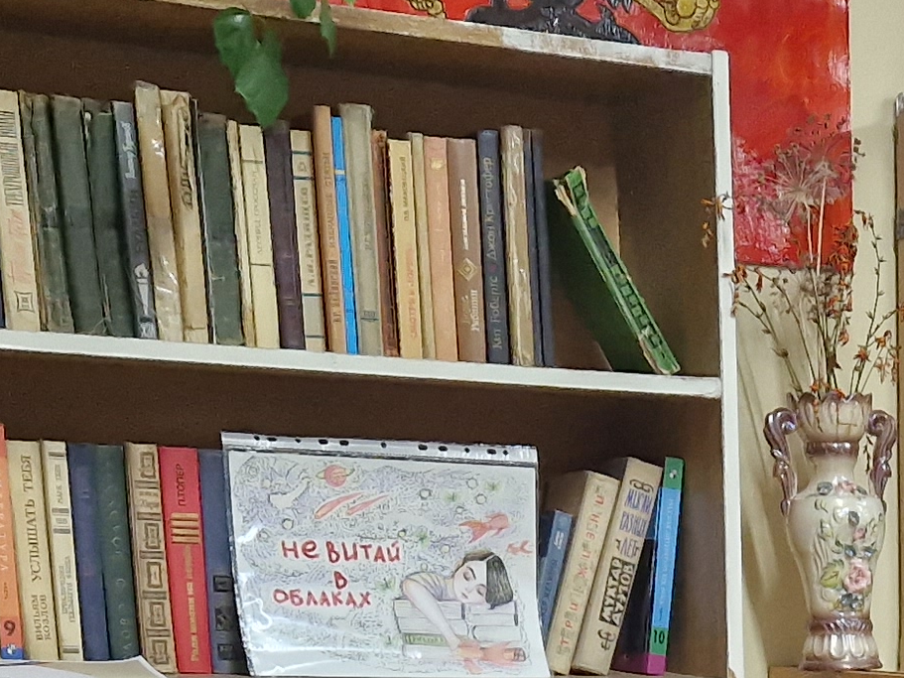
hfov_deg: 18.4
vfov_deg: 12.9
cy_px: 1310
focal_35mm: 101
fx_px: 2637
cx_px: 1107
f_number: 1.8
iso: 125
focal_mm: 5.4
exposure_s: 1/100
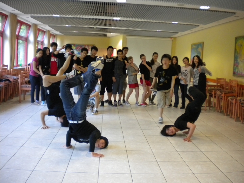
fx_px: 247
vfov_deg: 40.7
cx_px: 122
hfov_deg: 52.6
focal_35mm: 35
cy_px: 92
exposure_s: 1/41.8
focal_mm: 6.3
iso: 400
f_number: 3.1
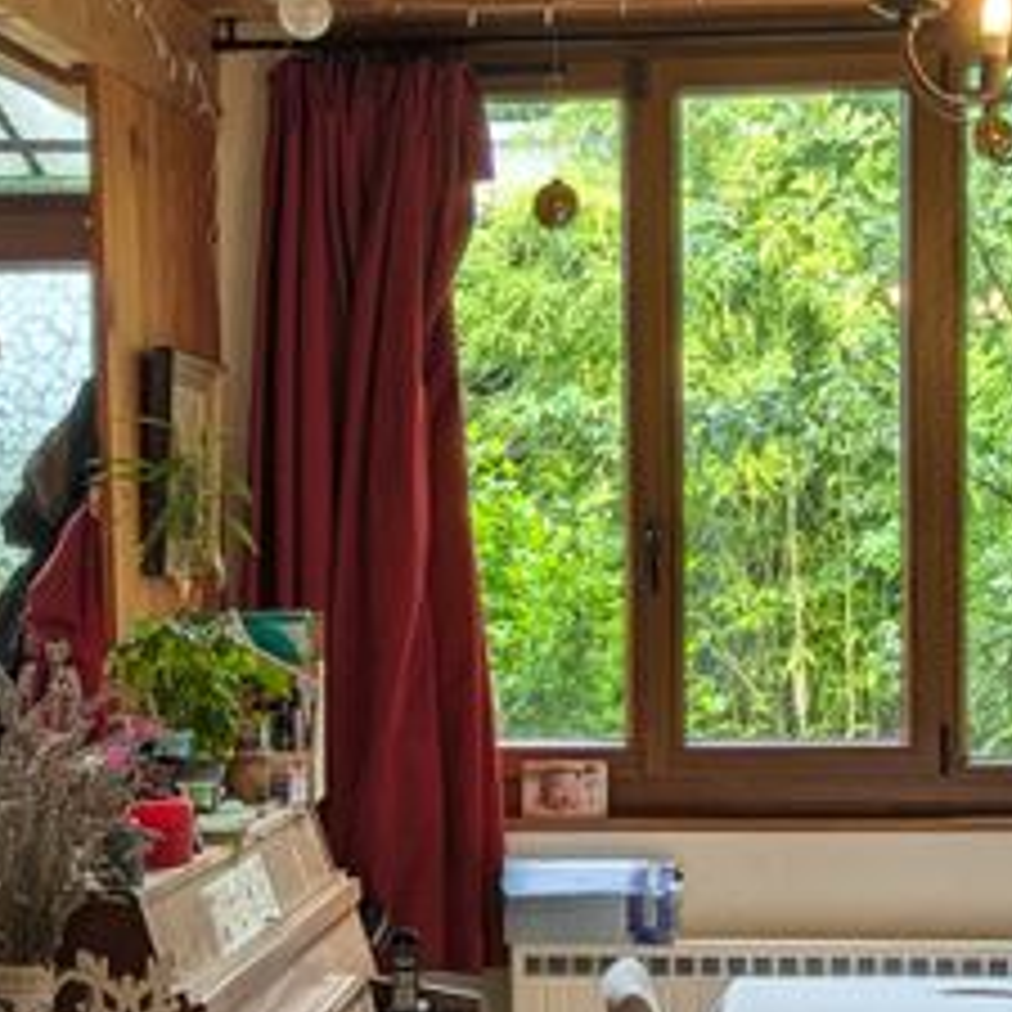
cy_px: 711
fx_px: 2811
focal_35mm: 85
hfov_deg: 20.4
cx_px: 522
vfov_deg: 20.3
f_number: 1.73
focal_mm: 4.38
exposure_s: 1/403
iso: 63
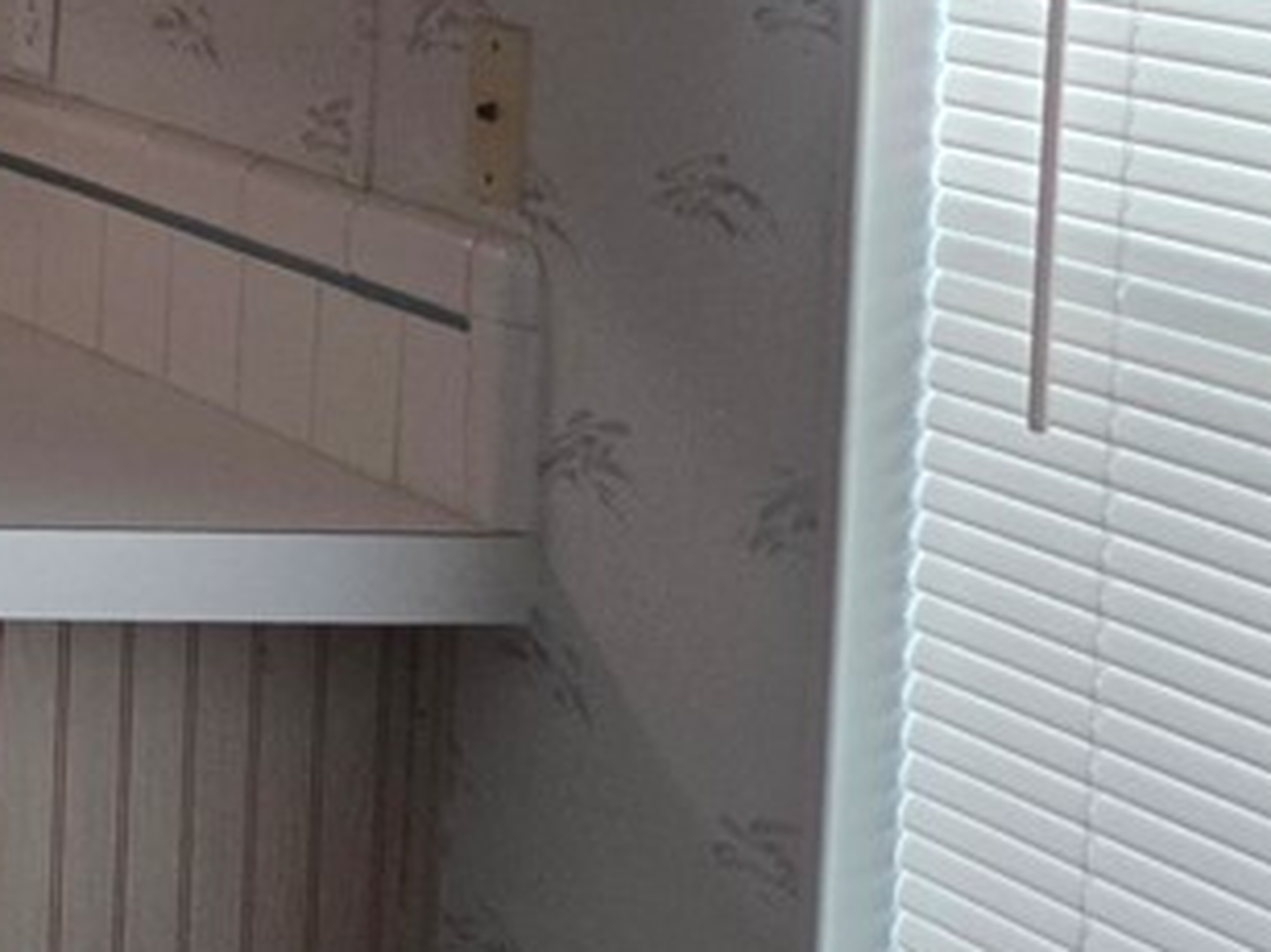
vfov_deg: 12.1
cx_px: -1515
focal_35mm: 120
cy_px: -153
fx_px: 4404
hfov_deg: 13.3
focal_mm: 5.4
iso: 320
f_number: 1.8
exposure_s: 1/120
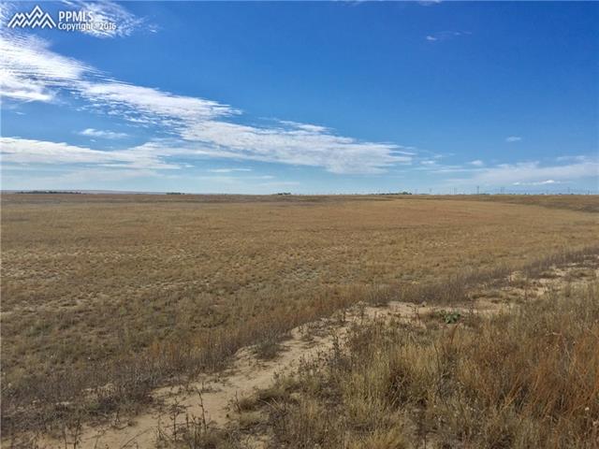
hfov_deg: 61.7
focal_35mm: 29
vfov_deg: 48.2
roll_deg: +0.0
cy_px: 224
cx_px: 300
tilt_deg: -2.5
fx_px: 502
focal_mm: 4.15
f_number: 2.2
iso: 32
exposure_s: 1/2825
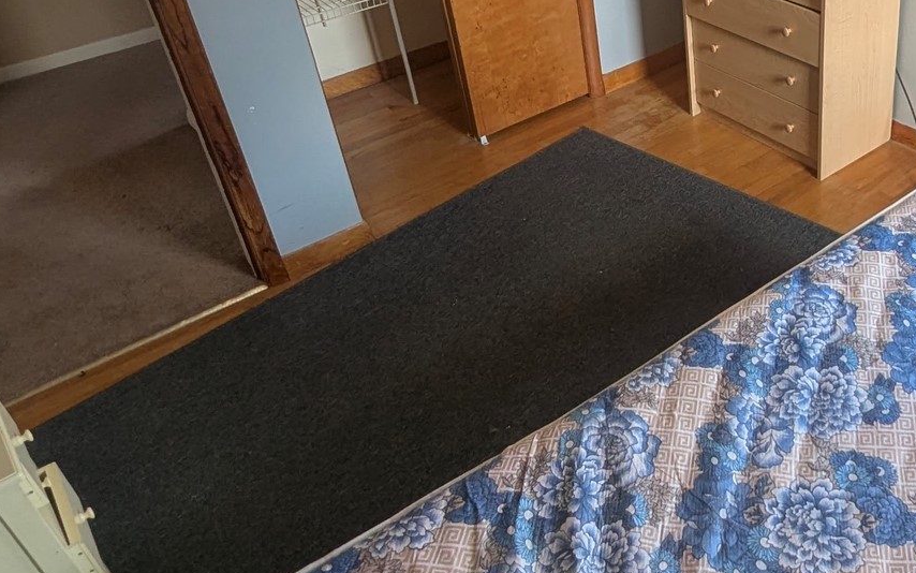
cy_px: 151
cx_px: 747
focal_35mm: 33
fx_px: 824
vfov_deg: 37.5
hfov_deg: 53.8
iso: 49
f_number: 2.2
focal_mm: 1.95
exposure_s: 1/60
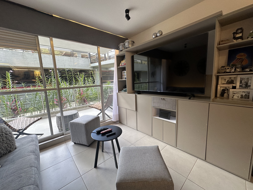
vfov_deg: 85.7
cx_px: 126
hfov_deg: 102.1
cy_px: 95
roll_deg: +2.3
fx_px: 102
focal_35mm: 14
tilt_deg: -7.1
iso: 125
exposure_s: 1/120
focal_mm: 2.22
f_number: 2.2
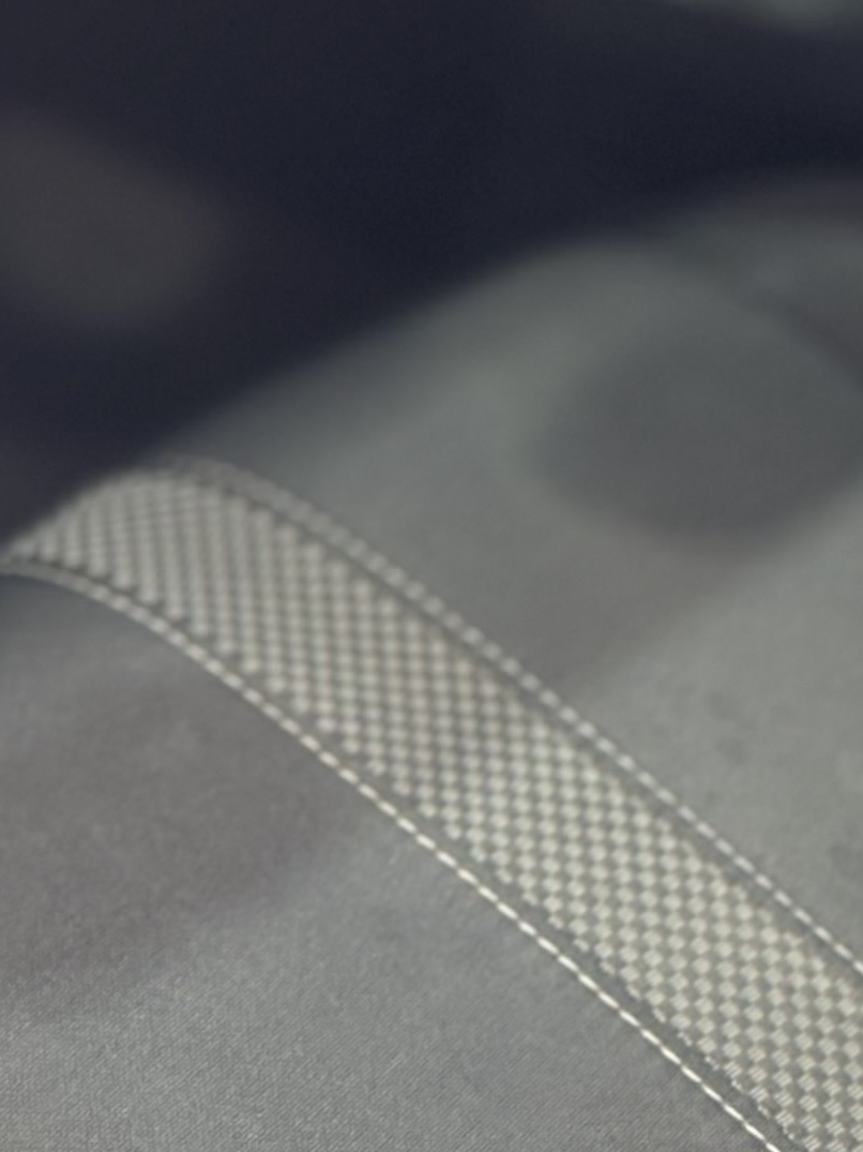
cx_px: -383
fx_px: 6483
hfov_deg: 7.5
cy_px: -563
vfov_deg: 9.8
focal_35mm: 195
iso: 160
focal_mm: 5.96
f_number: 1.6
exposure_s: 1/46
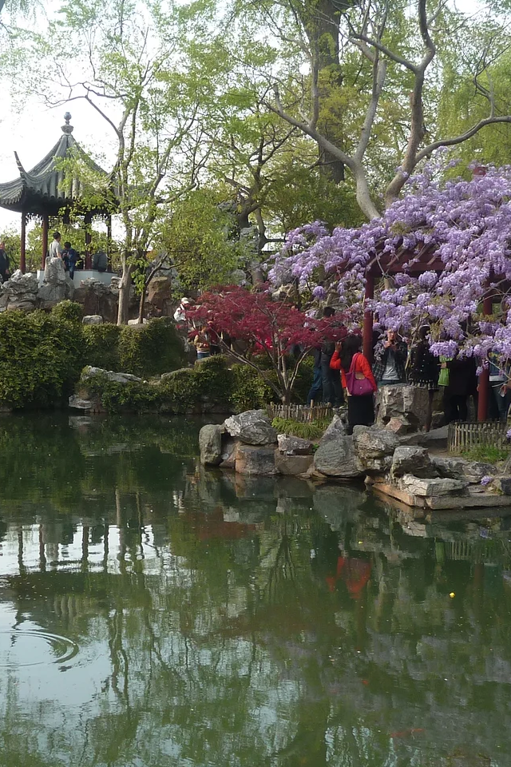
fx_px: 1107
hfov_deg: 25.7
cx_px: 130
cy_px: 396
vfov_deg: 38.2
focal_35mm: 52
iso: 80
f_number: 4
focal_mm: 4.1
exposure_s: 1/160
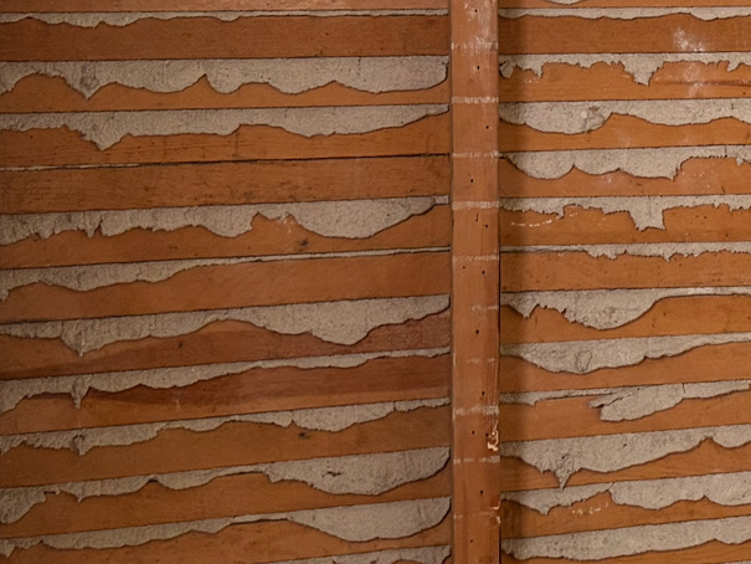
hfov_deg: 19.7
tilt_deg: -0.6
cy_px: 51
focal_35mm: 88
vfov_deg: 16.6
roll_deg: +0.0
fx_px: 1910
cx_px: 1084
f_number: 1.6
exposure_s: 1/60
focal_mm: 5.96
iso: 160
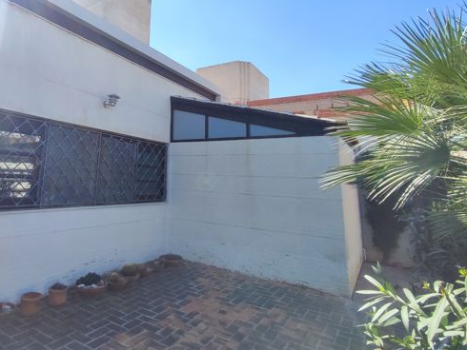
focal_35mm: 23
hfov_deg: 71.8
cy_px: 122
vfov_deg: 57.9
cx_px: 158
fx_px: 310
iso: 50
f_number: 2.2
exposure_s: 1/1058
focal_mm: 1.65
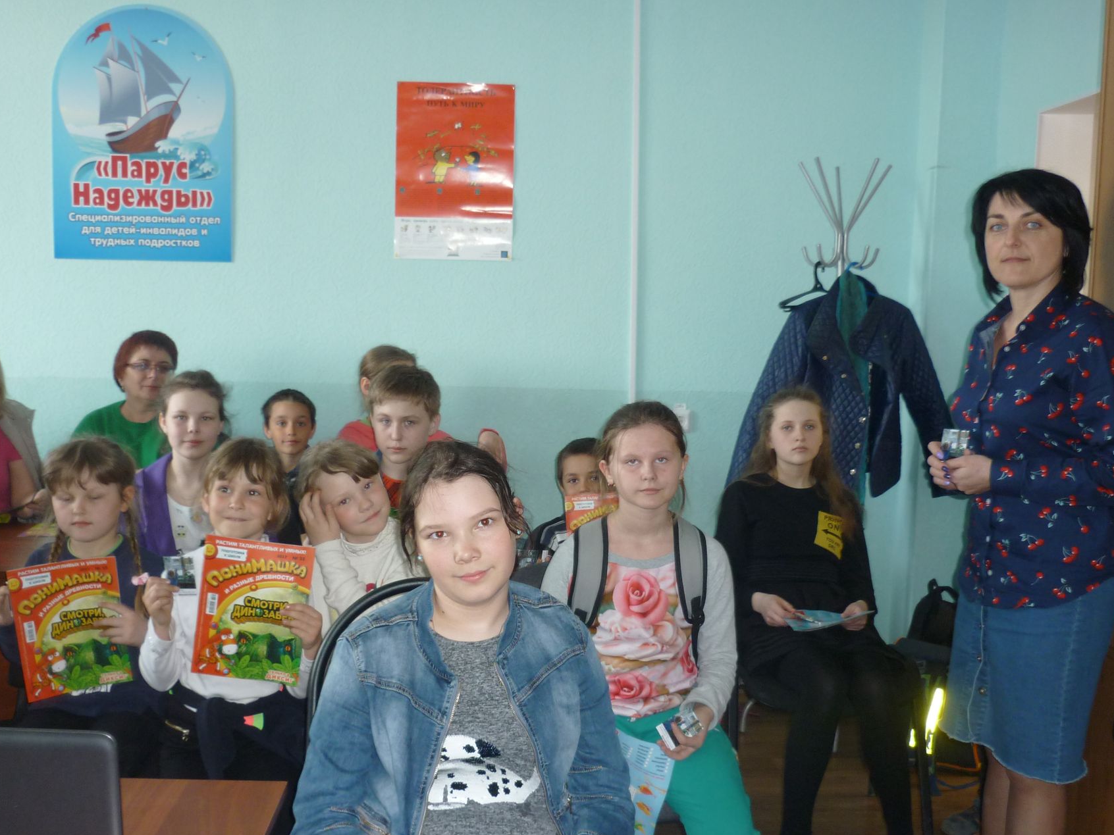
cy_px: 430
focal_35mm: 39
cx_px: 554
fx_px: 1255
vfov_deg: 36.8
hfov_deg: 47.9
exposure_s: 1/30
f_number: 2.8
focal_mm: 5.5
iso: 160
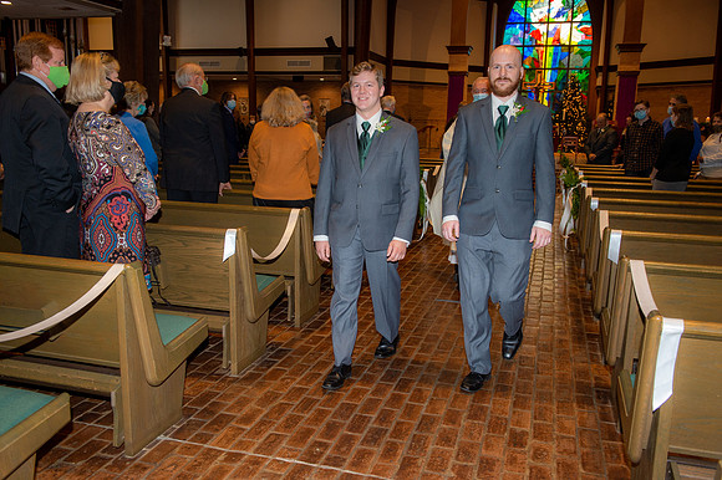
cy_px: 240
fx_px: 641
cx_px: 361
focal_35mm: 32
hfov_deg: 58.7
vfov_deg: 41.1
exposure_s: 1/125
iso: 1600
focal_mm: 32
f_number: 5.6
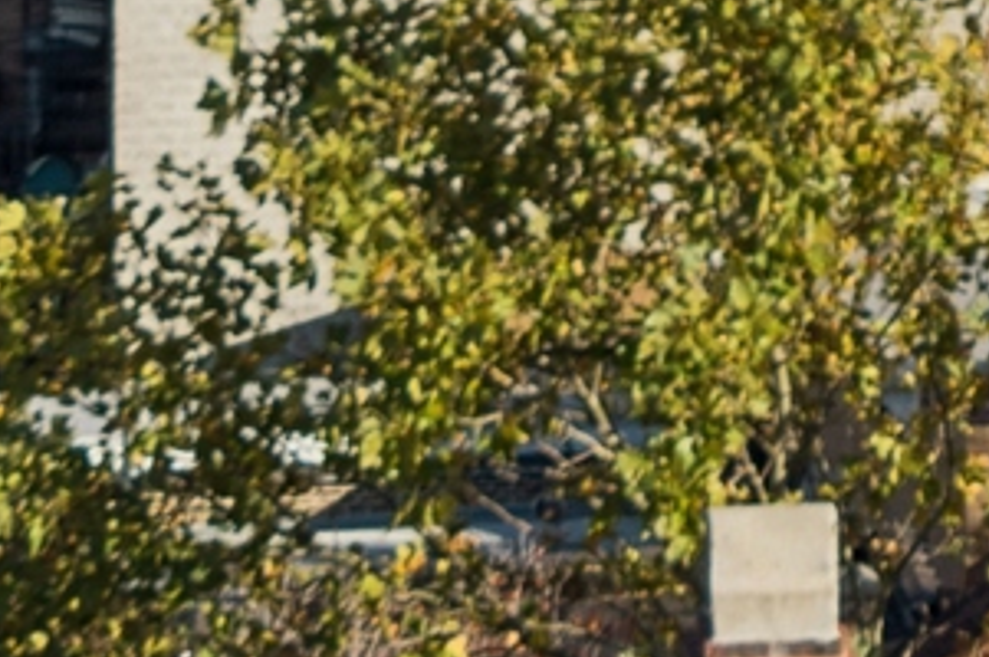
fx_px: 5324
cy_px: -841
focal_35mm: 194
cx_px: 1147
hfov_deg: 10.5
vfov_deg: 6.7
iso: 100
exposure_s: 1/160
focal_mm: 24
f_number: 11
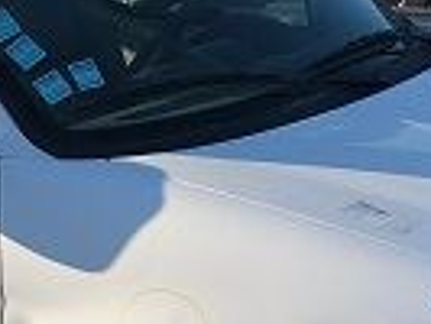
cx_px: 65
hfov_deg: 18.5
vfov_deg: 14.0
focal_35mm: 105
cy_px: 296
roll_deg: +5.8
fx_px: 1309
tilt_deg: -20.1
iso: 20
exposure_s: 1/1412
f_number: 1.8
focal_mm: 3.99
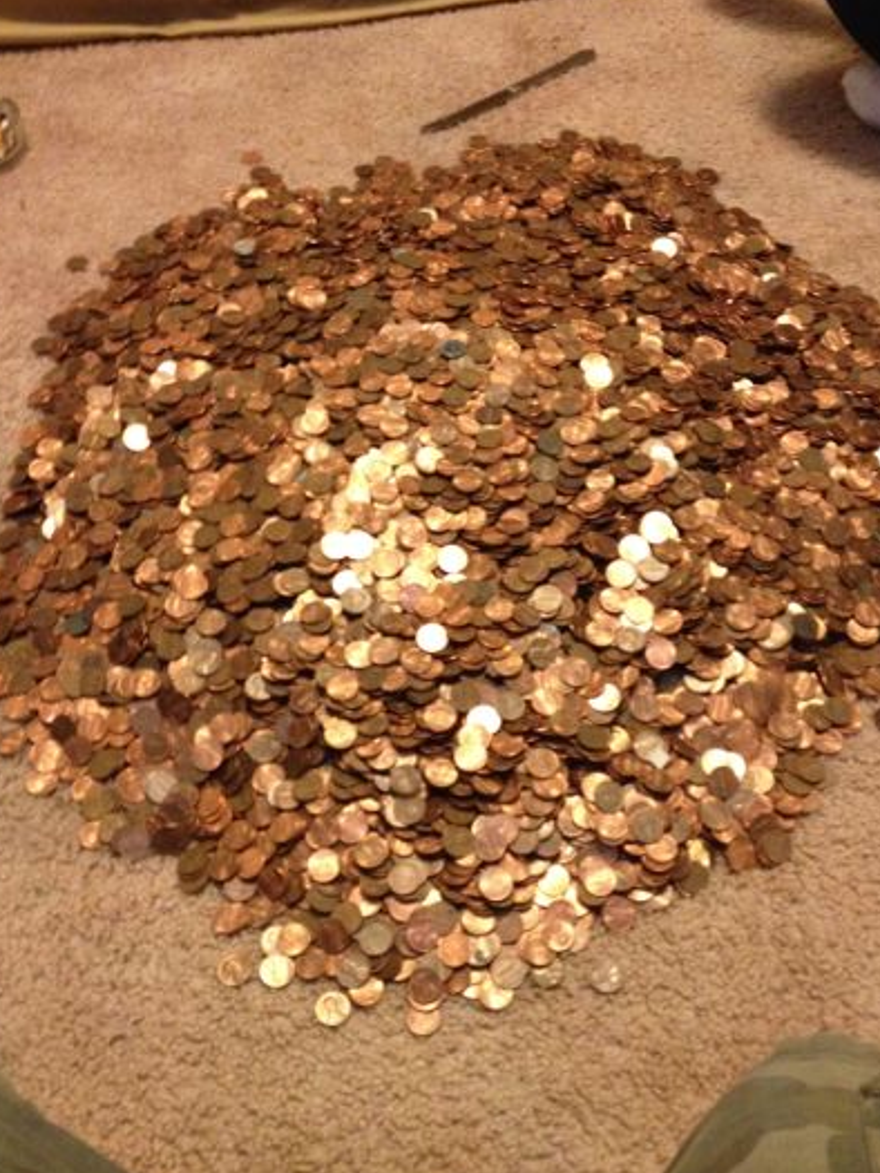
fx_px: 1355
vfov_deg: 46.7
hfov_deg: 36.0
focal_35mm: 40
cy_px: 652
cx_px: 469
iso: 400
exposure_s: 1/15
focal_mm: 4.28
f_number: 2.4
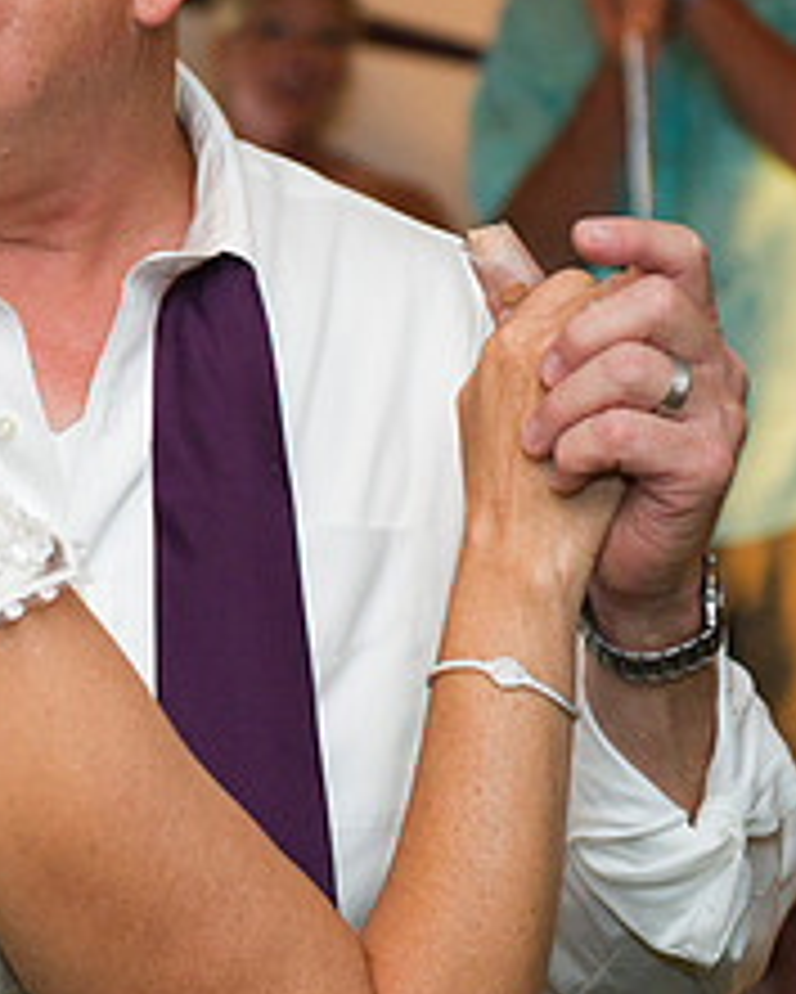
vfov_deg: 13.5
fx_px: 4208
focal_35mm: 143
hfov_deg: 10.7
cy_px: 373
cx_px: 18
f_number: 2.8
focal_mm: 58
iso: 2000
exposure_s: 1/60
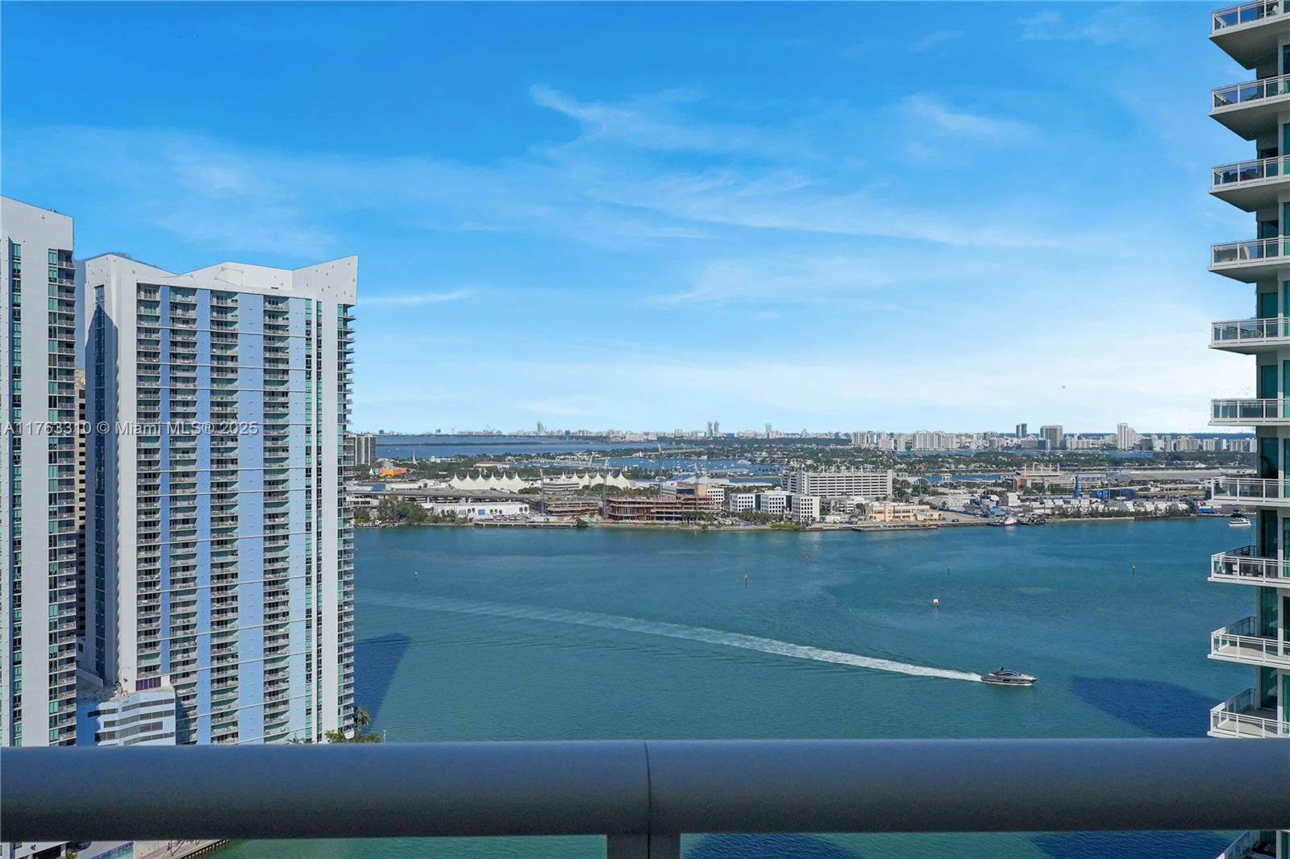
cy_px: 430
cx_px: 645
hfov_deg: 61.9
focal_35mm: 30
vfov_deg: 43.6
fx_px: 1075
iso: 640
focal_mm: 20
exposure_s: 1/6400
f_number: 10
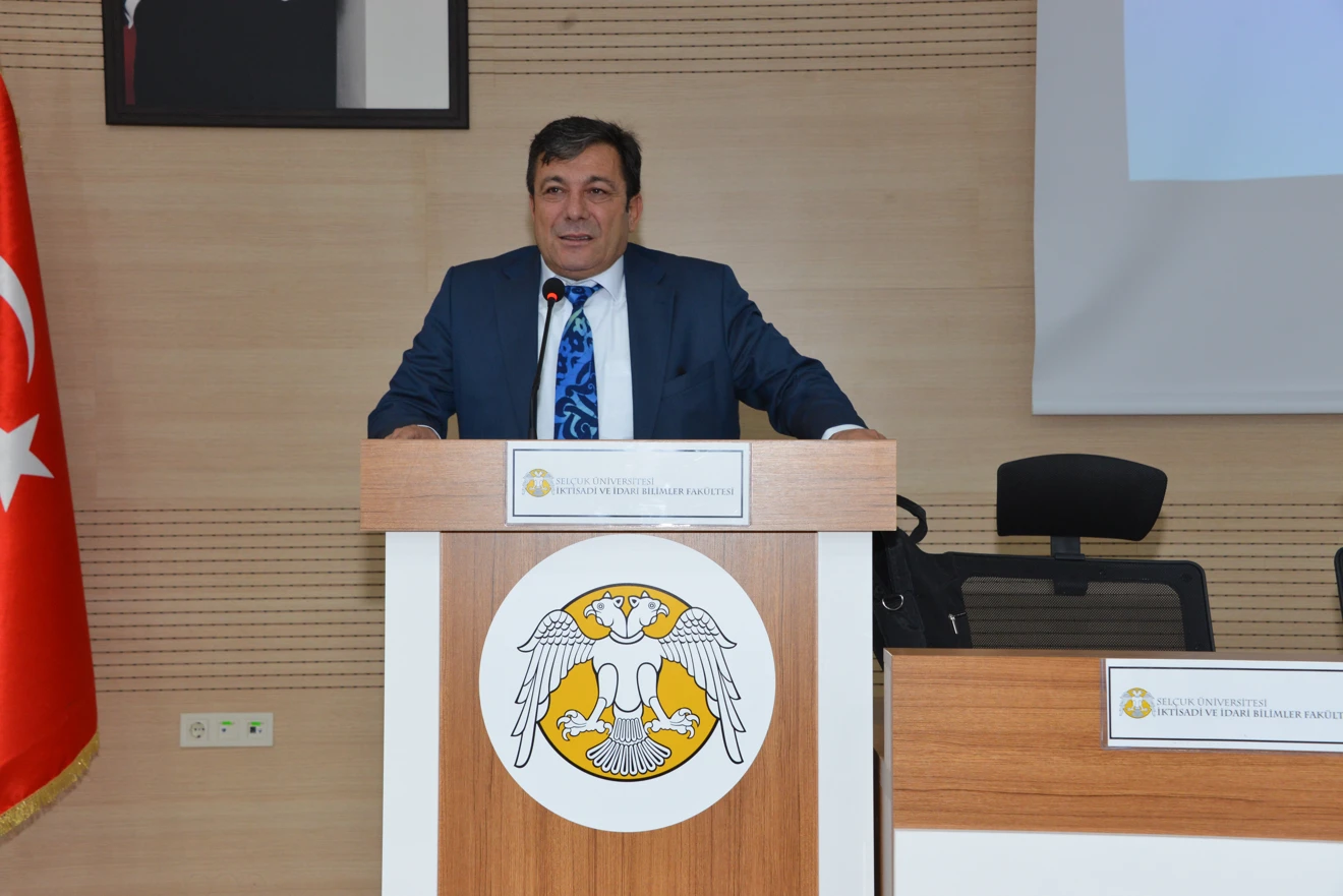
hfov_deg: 36.2
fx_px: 2052
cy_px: 448
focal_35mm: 55
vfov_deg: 24.6
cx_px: 672
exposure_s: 1/80
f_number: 8
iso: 1600
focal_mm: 55
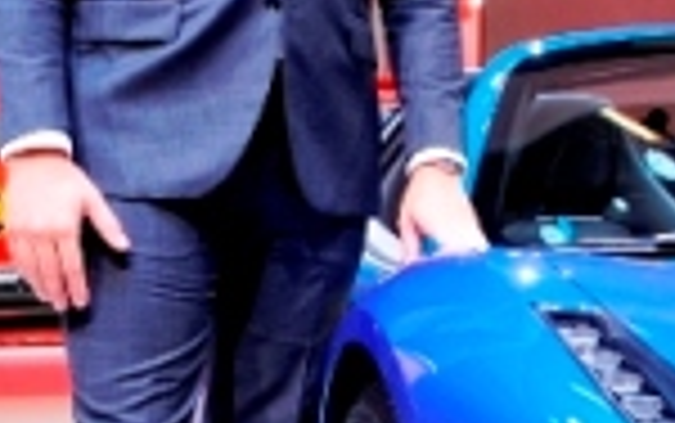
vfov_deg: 10.7
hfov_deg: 15.7
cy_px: 144
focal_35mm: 122
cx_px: 1026
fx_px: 2246
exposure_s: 1/60
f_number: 7.1
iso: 640
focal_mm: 28
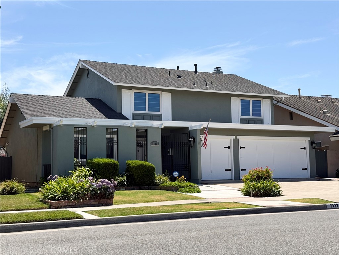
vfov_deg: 30.3
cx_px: 170
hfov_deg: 39.7
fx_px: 470
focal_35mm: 48
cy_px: 128
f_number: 1.78
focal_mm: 6.76
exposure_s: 1/5587
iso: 64
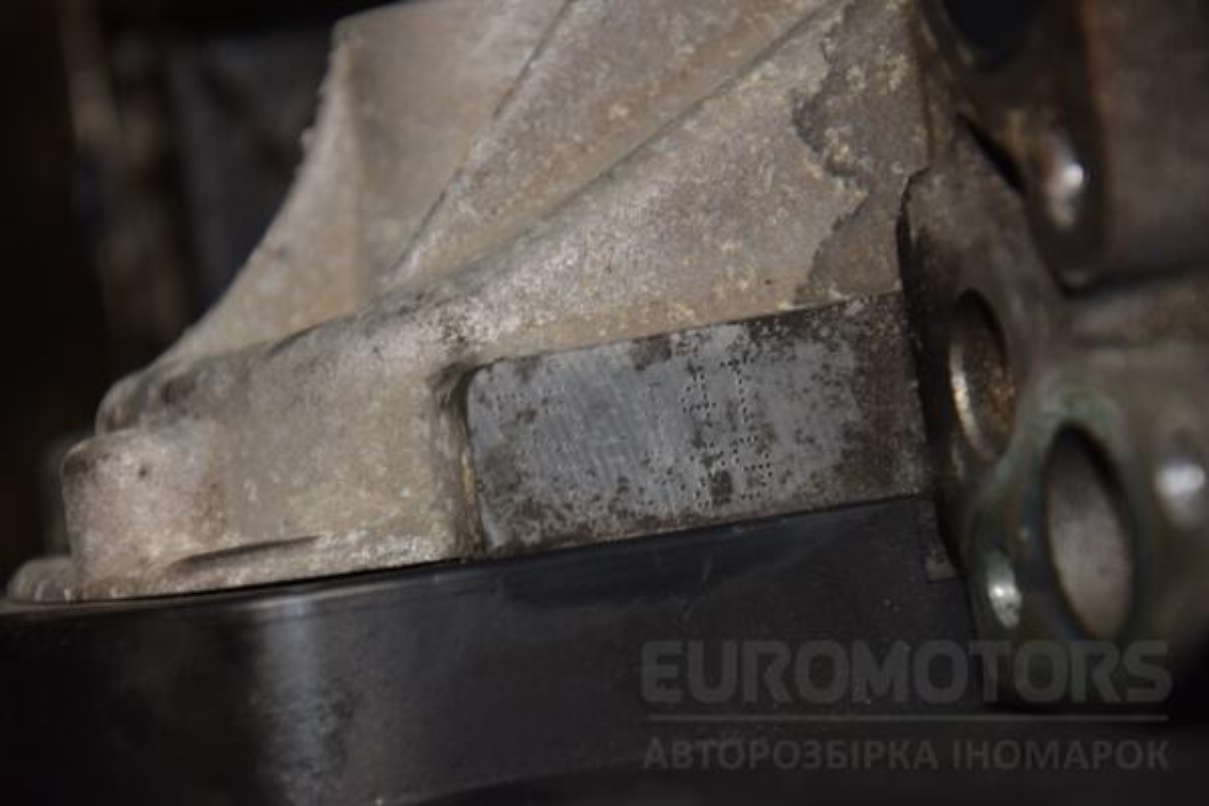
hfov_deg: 14.0
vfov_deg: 9.3
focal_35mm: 147
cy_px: 403
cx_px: 604
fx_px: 4936
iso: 800
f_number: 5.6
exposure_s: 1/60
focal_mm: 98
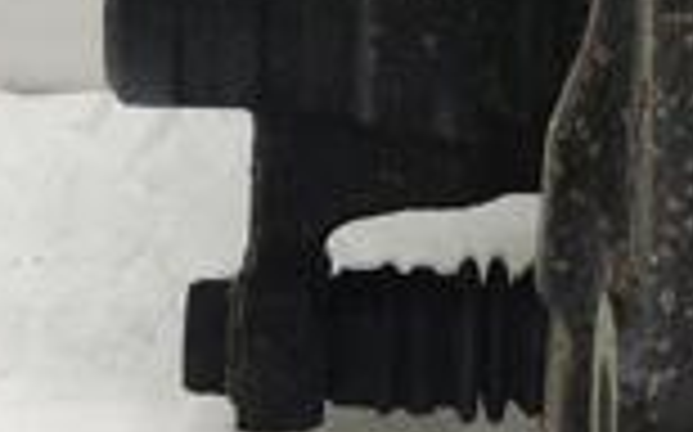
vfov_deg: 9.5
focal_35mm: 128
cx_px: 585
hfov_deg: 16.2
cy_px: -464
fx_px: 2416
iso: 25
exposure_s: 1/201
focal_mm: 4.15
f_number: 2.2
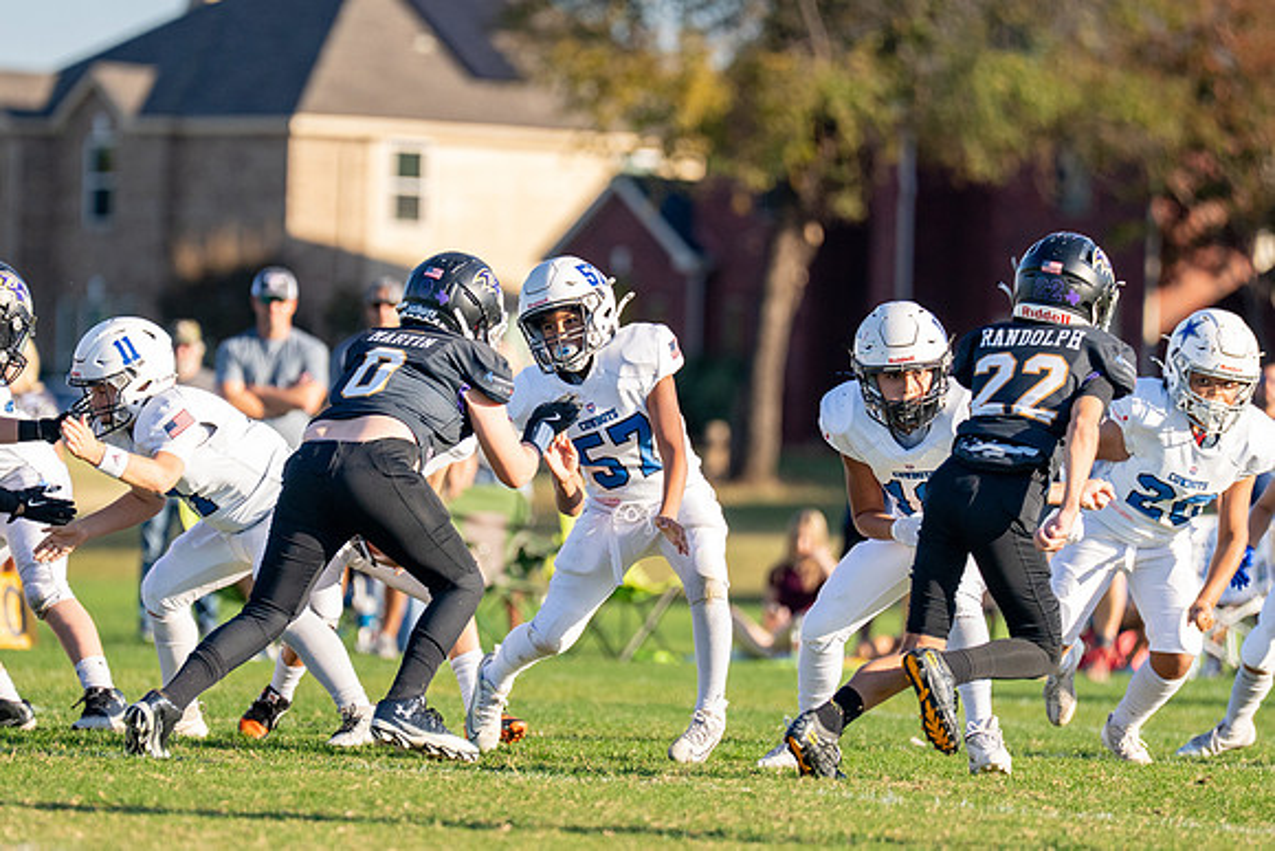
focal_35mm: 365
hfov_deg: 5.6
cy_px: 487
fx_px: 12937
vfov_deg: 3.8
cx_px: 527
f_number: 2.8
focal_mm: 200
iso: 400
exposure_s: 1/4000
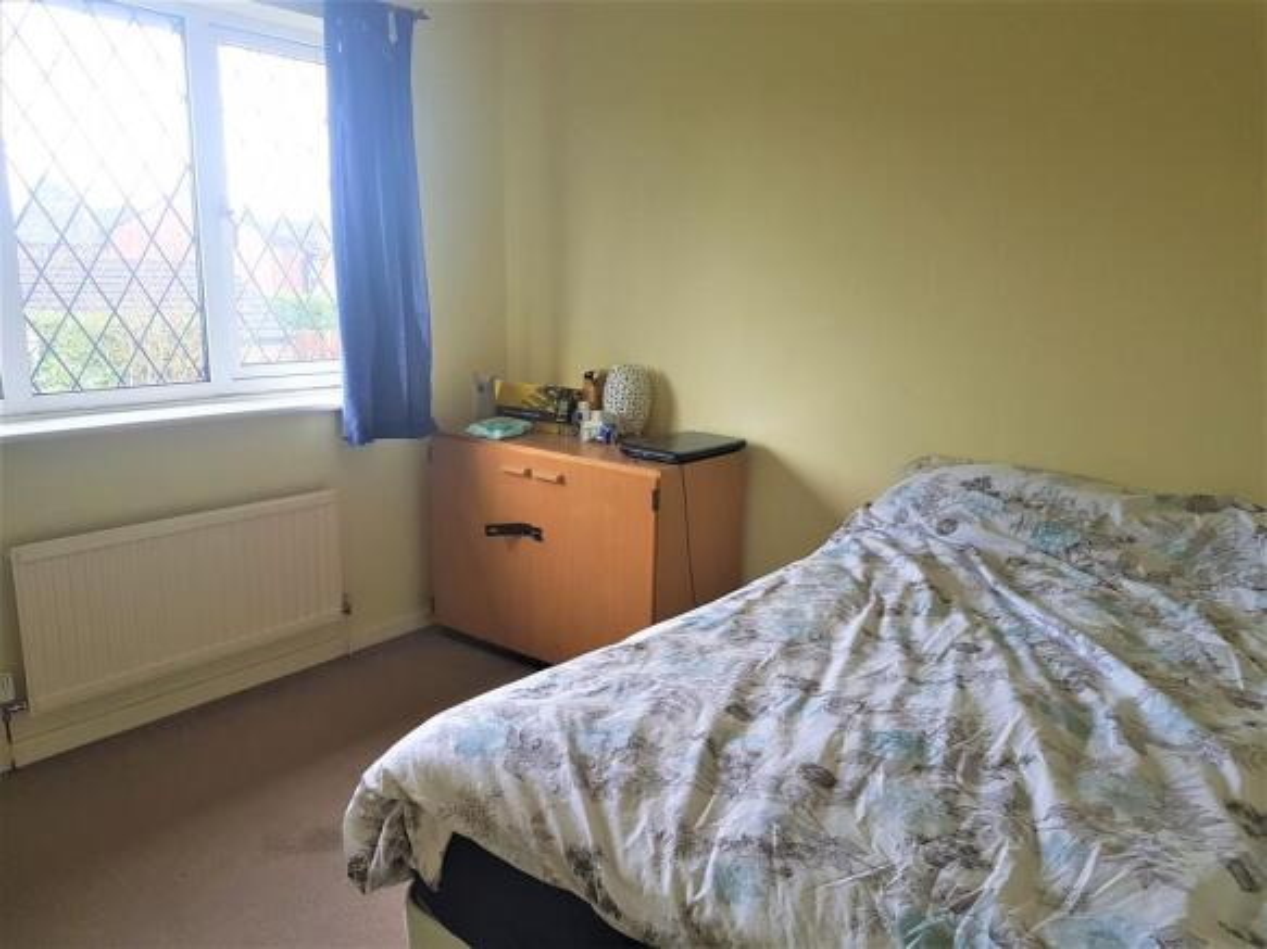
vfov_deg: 53.0
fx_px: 951
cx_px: 634
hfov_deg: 67.3
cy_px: 474
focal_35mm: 26
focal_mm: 4.2
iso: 64
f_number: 1.7
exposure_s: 1/100
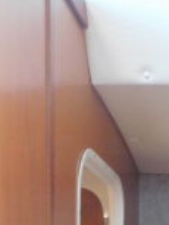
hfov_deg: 16.4
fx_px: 585
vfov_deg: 17.7
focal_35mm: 90
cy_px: 399
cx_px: 122
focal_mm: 4
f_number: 3
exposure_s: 1/20
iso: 400
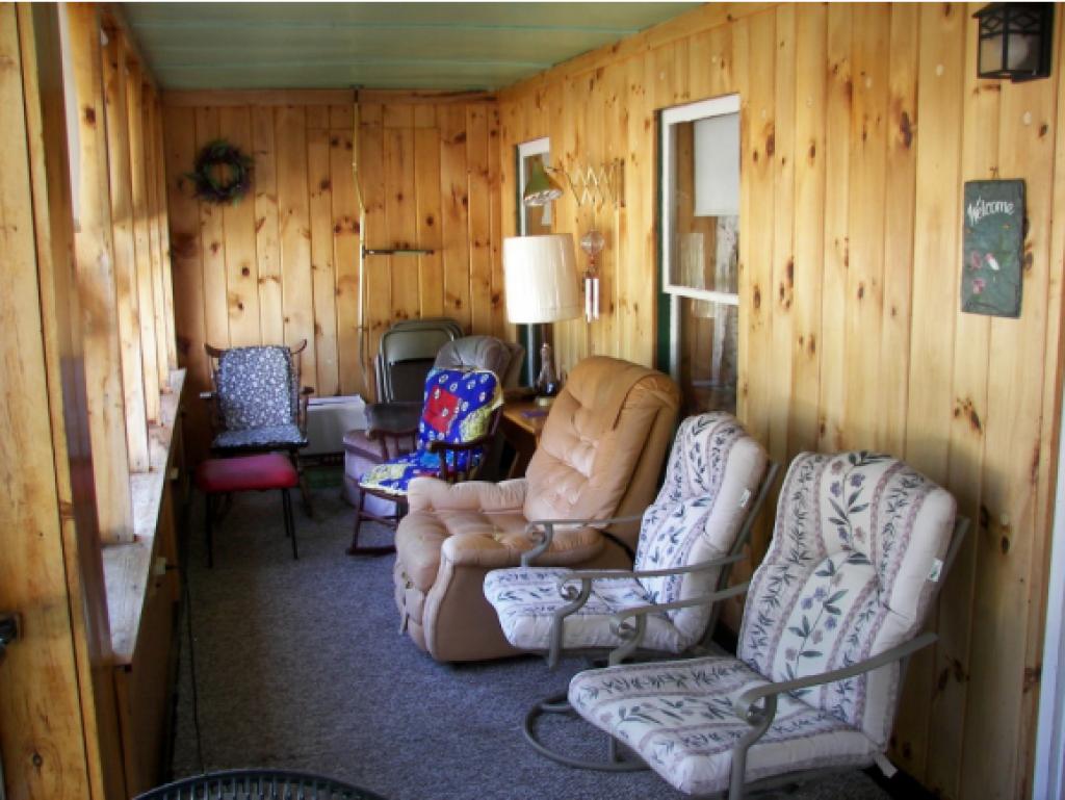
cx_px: 532
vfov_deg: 39.7
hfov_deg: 51.3
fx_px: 1108
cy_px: 400
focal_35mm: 36
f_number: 2.8
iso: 80
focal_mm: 6
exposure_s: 1/30
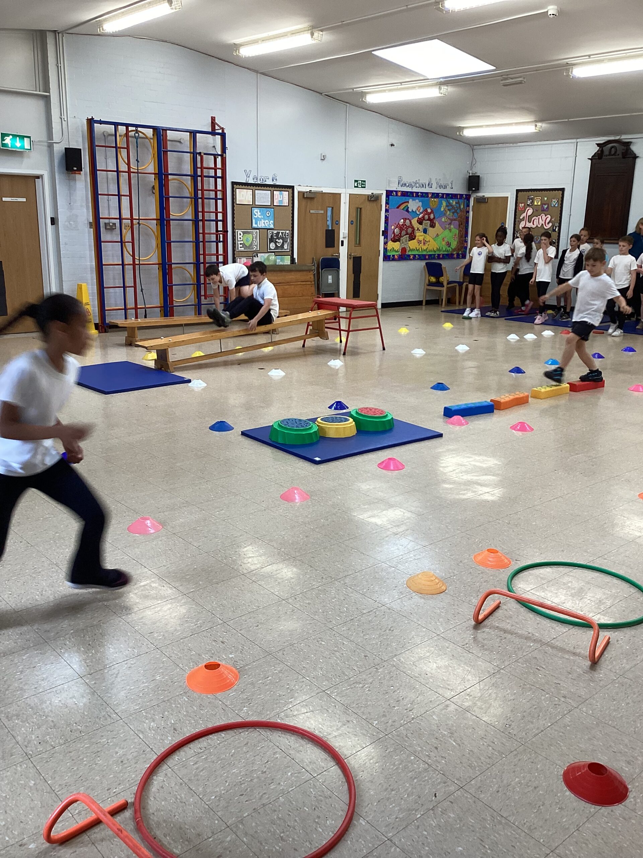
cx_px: 322
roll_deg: +0.5
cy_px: 429
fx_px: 768
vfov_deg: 58.4
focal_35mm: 31
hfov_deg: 45.4
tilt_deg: -15.3
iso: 50
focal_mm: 3.3
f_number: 2.4
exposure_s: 1/50
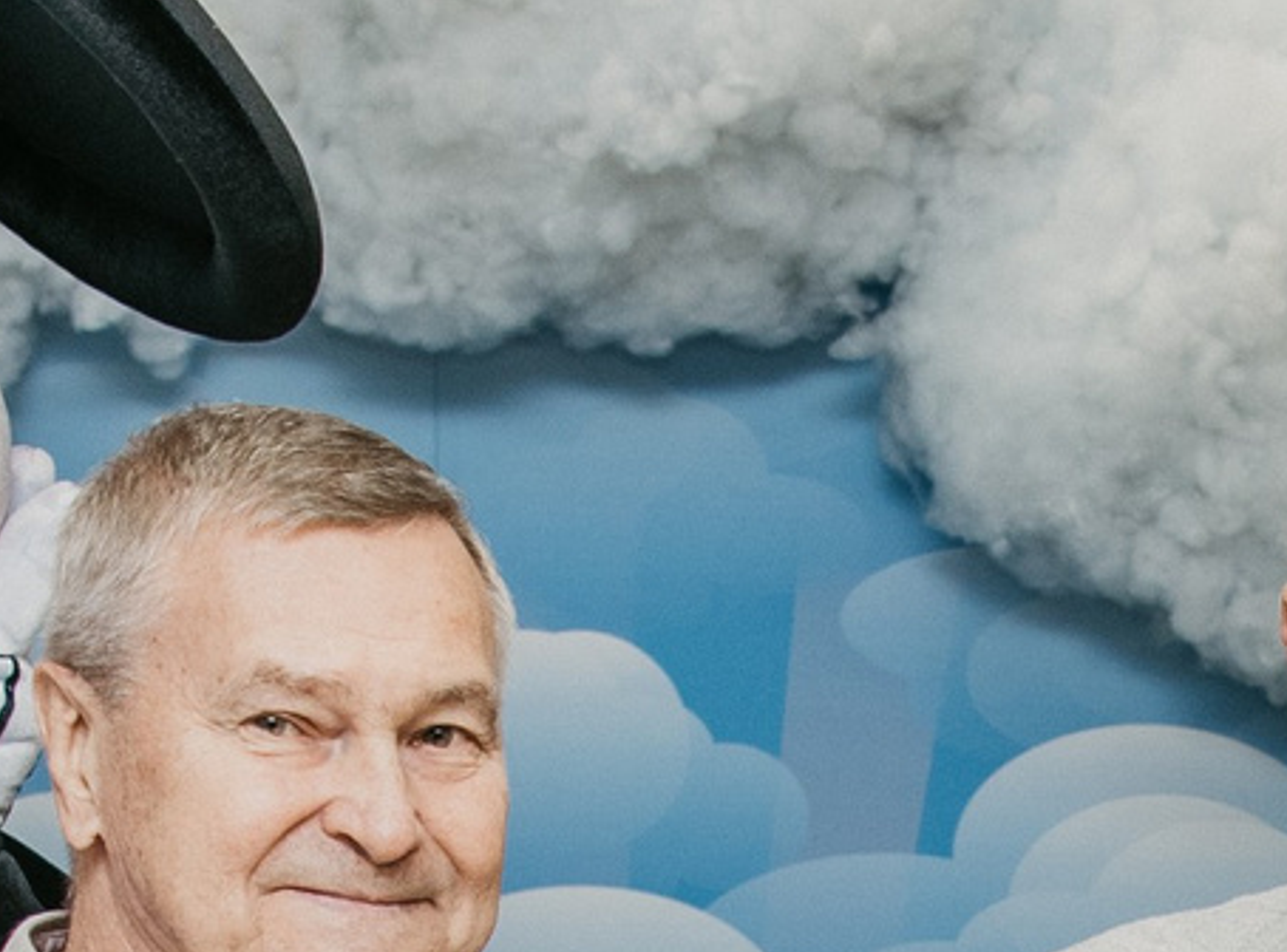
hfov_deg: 12.6
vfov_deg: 8.8
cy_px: 2088
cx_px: 1304
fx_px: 5735
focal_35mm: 155
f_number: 4
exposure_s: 1/160
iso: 160
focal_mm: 24
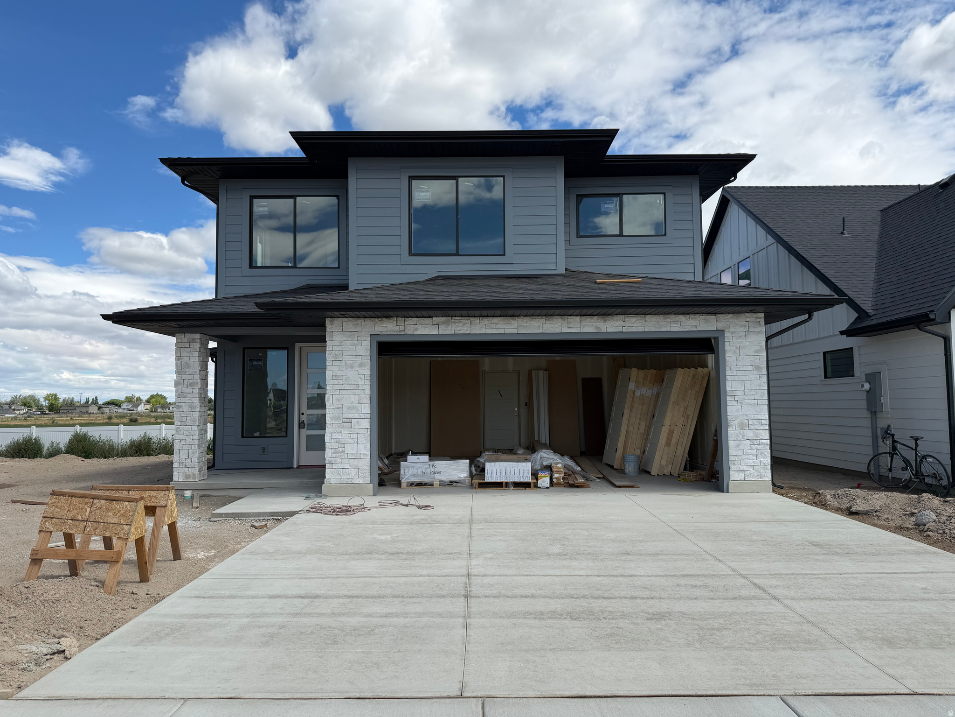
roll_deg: +0.4
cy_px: 358
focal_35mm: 24
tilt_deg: +3.7
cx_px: 478
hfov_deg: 71.6
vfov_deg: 56.8
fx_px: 662
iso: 80
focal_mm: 6.76
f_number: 1.78
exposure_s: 1/5319
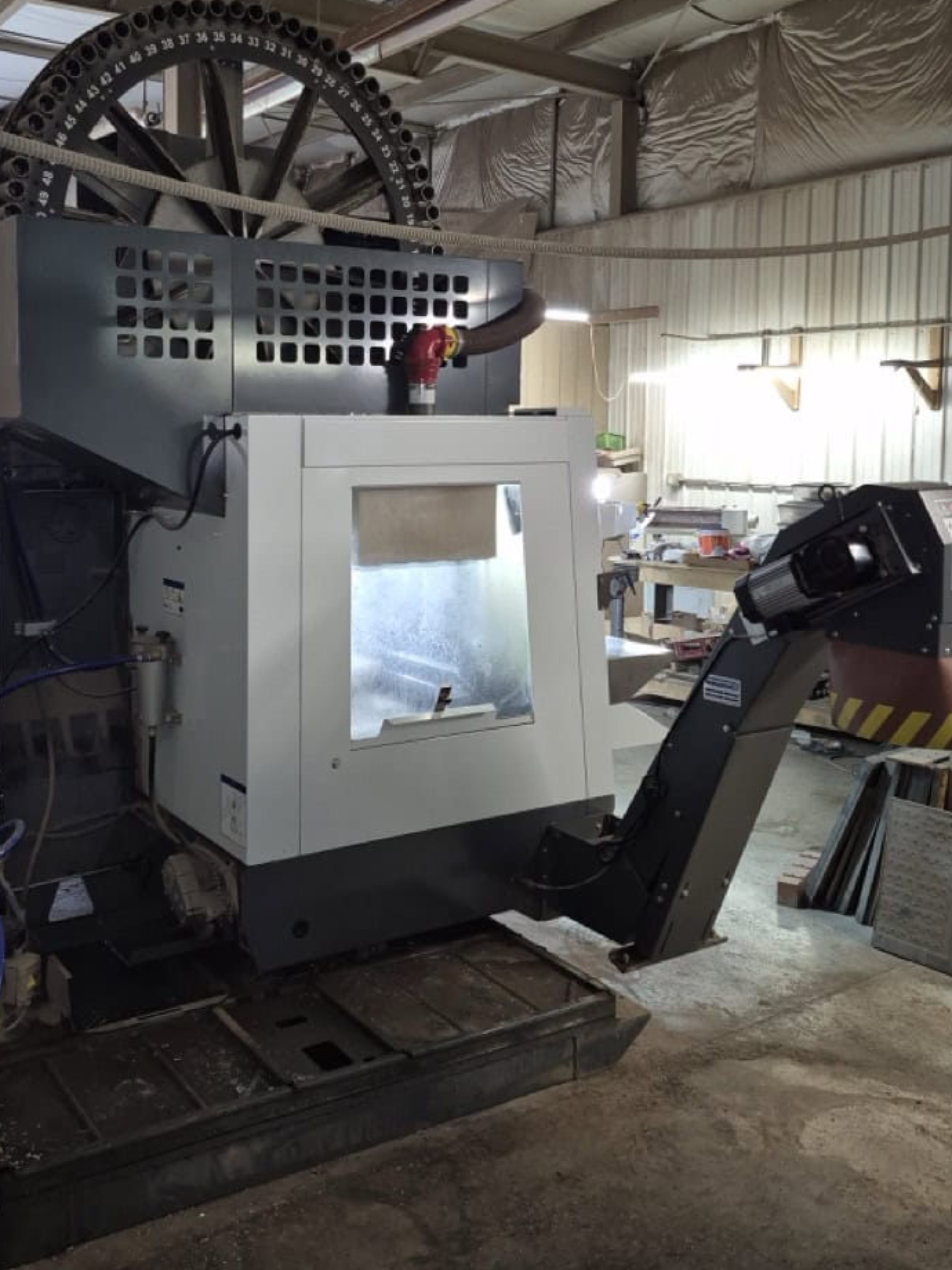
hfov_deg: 43.3
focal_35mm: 32
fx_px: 1173
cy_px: 498
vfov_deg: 56.3
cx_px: 294
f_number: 1.8
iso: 160
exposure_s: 1/24
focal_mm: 5.4
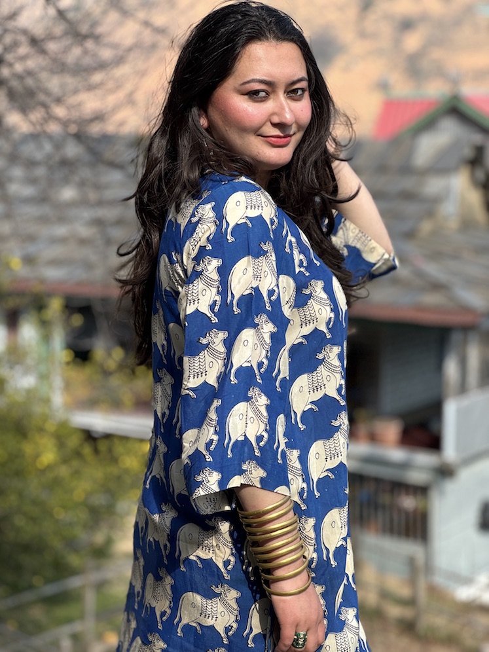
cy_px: 326
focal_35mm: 77
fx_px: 1450
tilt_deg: -8.2
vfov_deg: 25.3
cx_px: 244
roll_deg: +0.2
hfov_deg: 19.1
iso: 25
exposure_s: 1/391
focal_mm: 9
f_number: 2.8
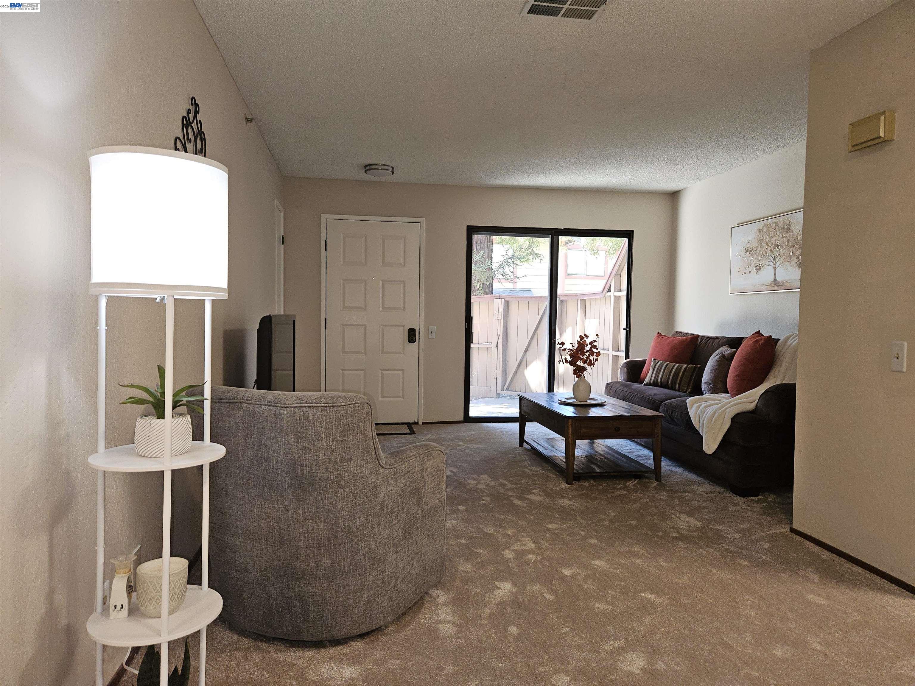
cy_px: 343
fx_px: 608
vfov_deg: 58.9
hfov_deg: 73.9
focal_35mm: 23
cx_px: 458
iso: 100
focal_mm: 5.4
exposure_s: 1/40
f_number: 1.8
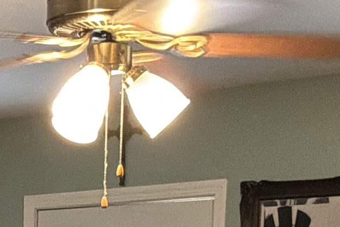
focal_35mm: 146
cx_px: -73
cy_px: 563
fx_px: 1379
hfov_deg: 13.6
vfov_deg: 8.5
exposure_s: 1/40
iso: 320
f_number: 1.8
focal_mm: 3
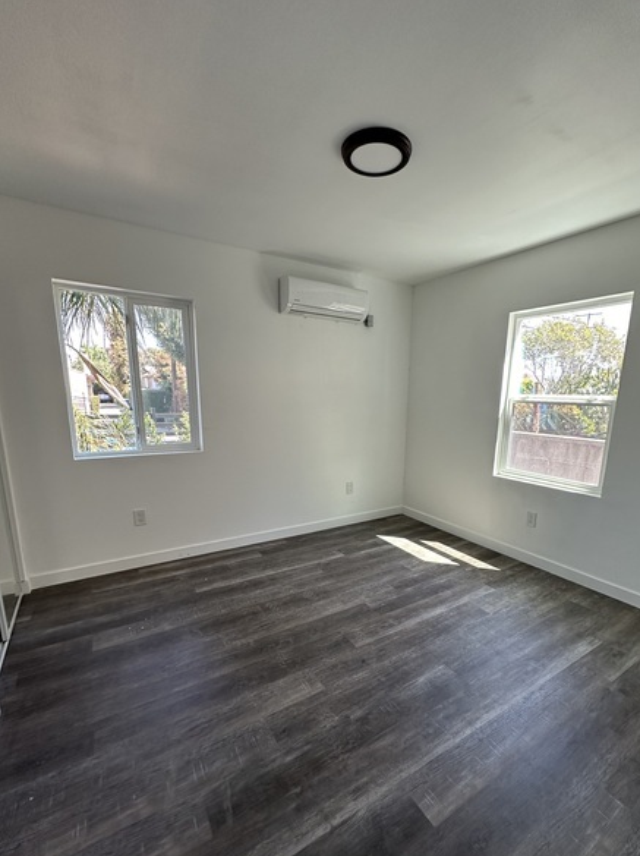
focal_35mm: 16
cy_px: 474
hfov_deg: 77.8
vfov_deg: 94.2
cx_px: 354
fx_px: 395
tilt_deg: -15.0
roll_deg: -3.3
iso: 125
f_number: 2.2
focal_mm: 2.22
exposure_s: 1/99
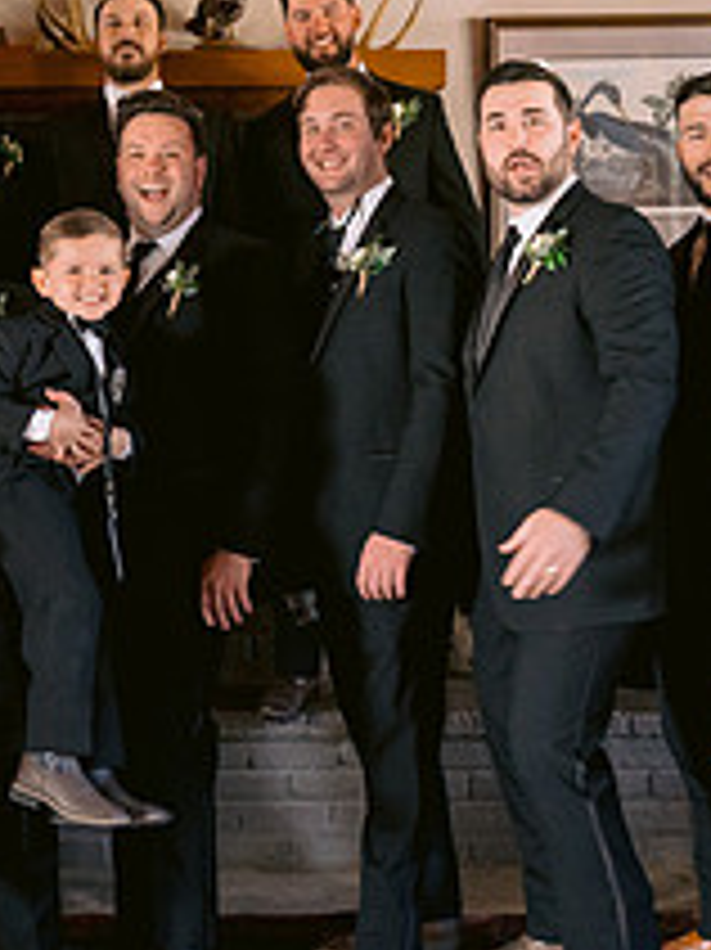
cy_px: 333
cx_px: 79
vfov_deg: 28.0
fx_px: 1892
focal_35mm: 69
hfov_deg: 20.9
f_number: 4.5
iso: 1600
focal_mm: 25
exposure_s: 1/50
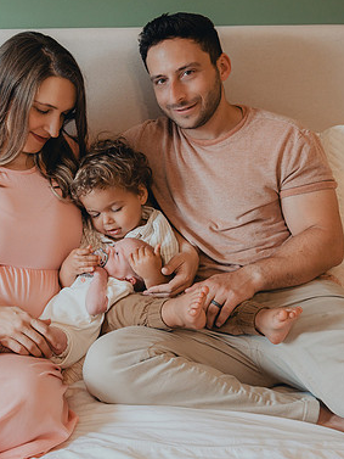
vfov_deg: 36.8
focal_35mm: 52
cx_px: 109
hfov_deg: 27.8
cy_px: 215
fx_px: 689
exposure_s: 1/160
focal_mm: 32
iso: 2000
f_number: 4.5
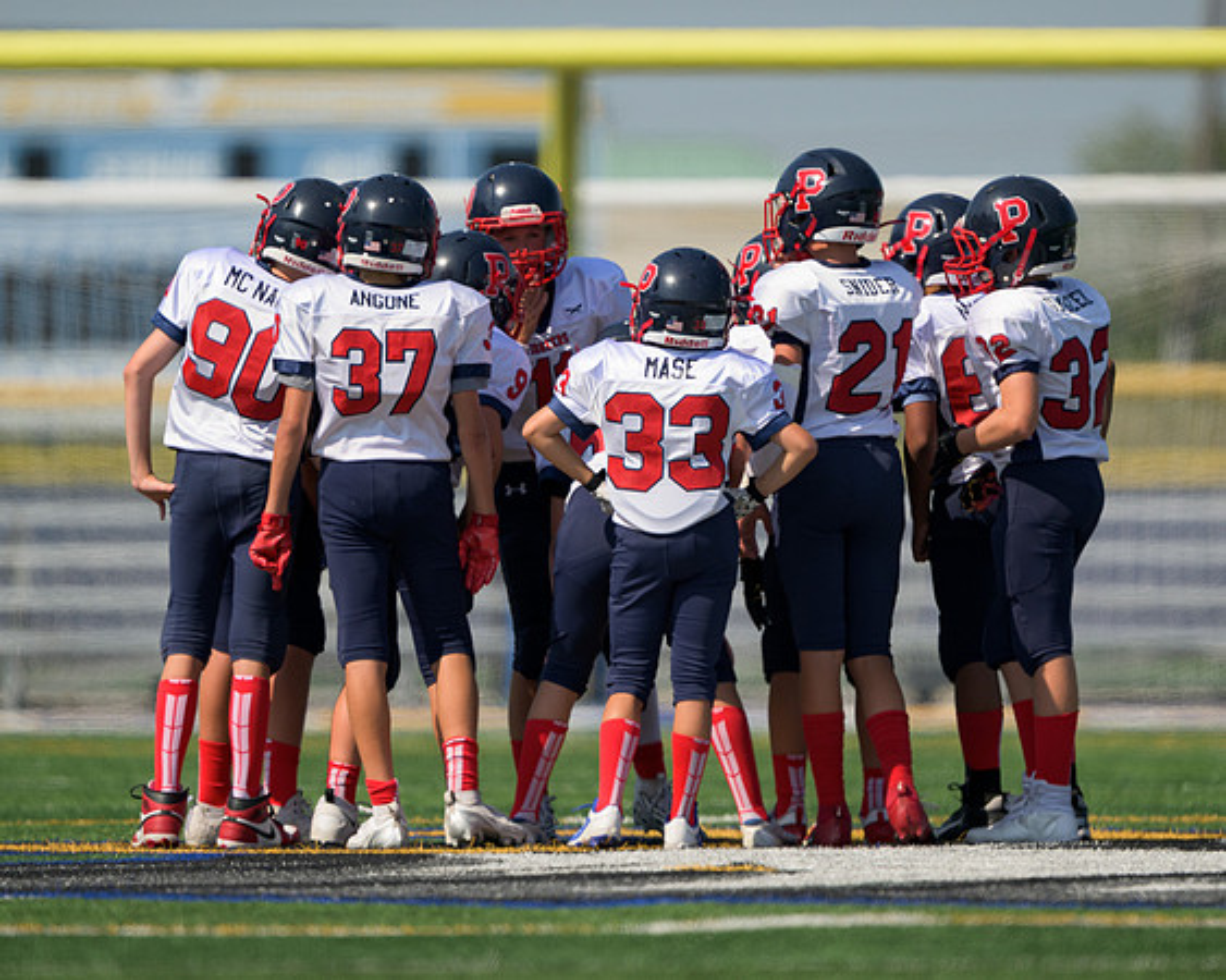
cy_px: 547
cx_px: 631
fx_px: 25645
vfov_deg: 2.2
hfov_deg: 2.7
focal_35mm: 707
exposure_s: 1/3200
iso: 200
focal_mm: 560
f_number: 4
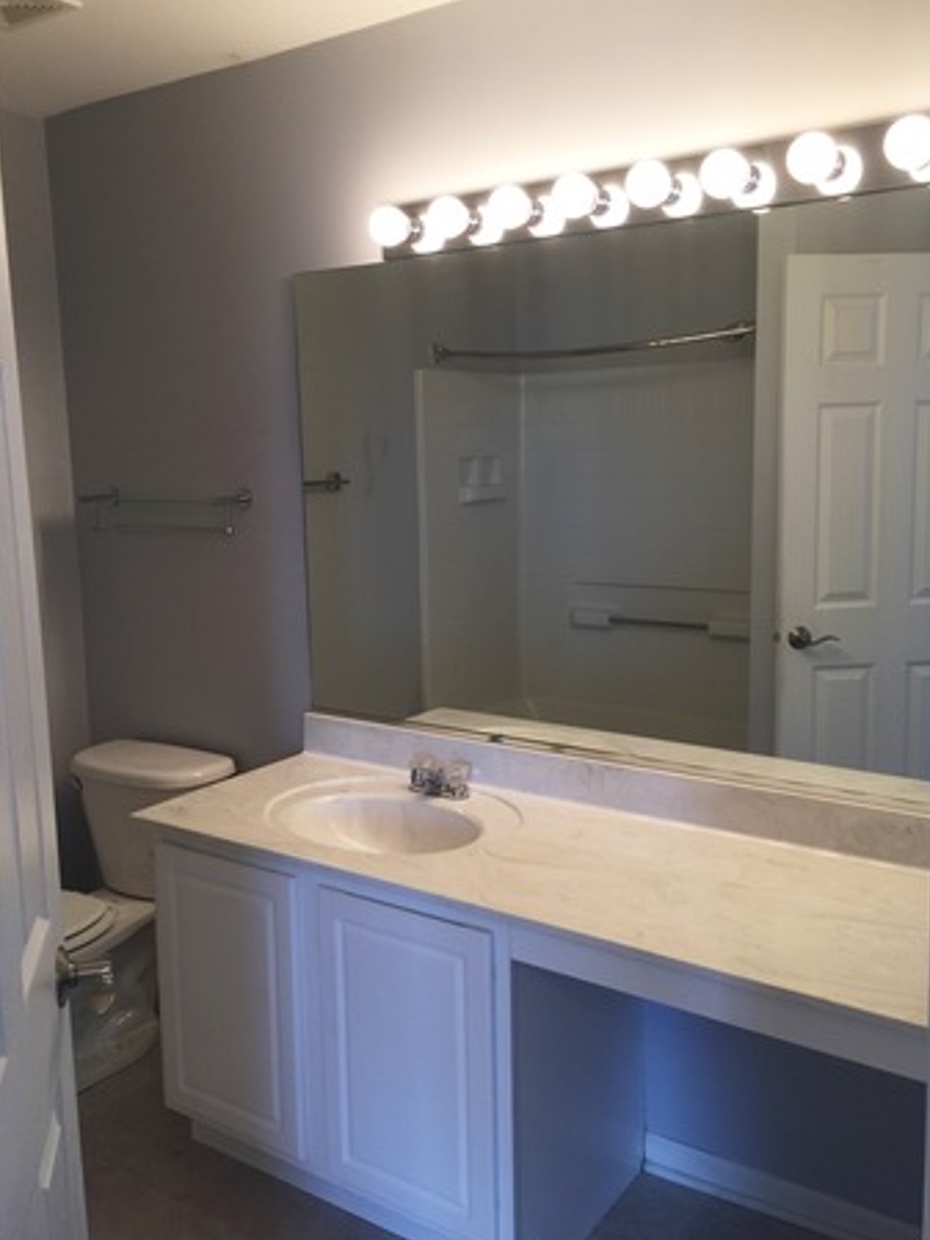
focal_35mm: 31
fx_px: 1110
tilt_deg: -6.5
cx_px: 483
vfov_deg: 58.3
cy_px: 613
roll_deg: +1.5
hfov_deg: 45.5
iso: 32
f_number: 2.2
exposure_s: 1/30
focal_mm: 4.15
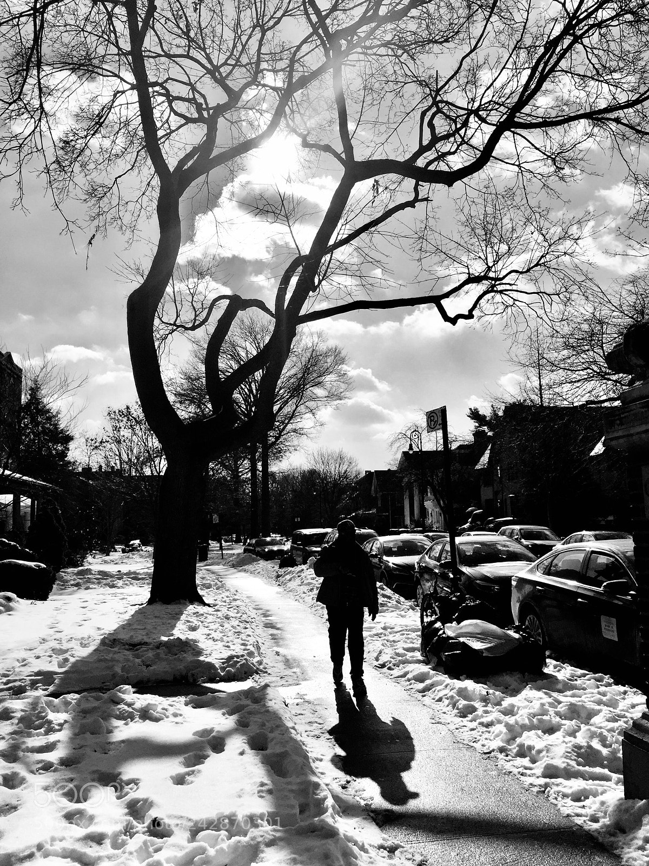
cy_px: 433
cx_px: 324
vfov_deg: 61.7
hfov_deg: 48.2
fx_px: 725
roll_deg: +0.5
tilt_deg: +7.2
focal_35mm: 29
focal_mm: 4.15
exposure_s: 1/9901
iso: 32
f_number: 2.2
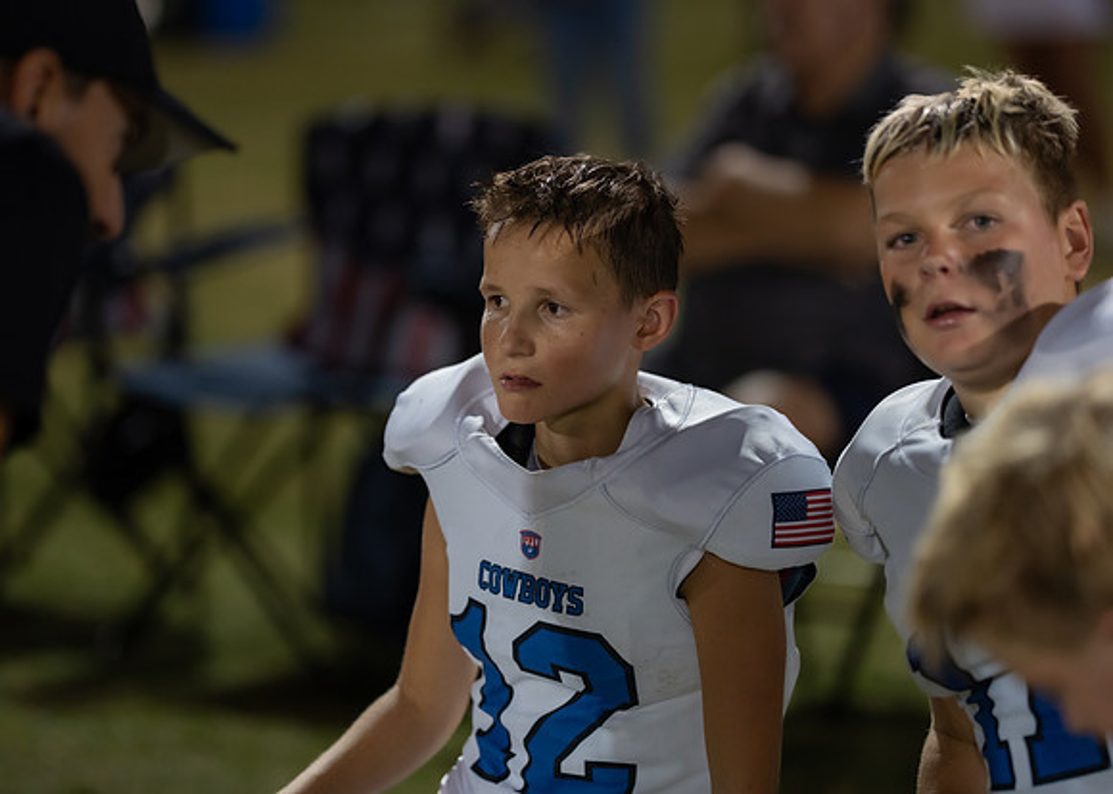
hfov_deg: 13.2
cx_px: 586
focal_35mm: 152
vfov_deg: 9.5
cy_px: 369
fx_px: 4802
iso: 1600
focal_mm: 135
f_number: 1.8
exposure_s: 1/400
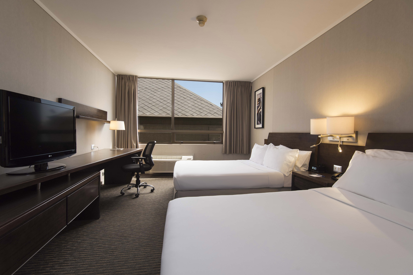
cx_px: 206
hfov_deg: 96.7
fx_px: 184
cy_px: 138
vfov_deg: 73.8
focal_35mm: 16
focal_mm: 16
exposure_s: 1/15
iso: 400
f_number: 6.3
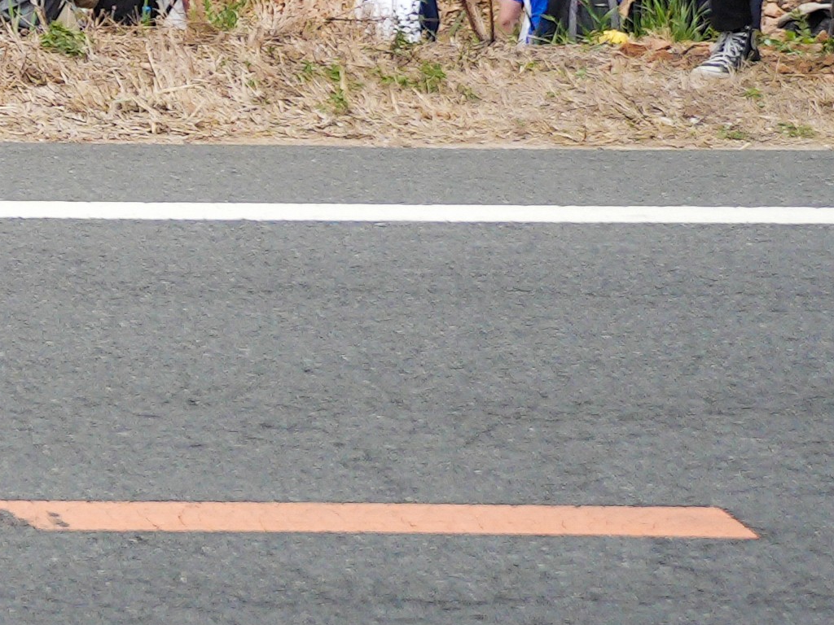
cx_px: -847
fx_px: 5108
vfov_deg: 6.8
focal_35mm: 212
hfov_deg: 8.8
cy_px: -565
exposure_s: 1/2500
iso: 800
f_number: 2.8
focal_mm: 33
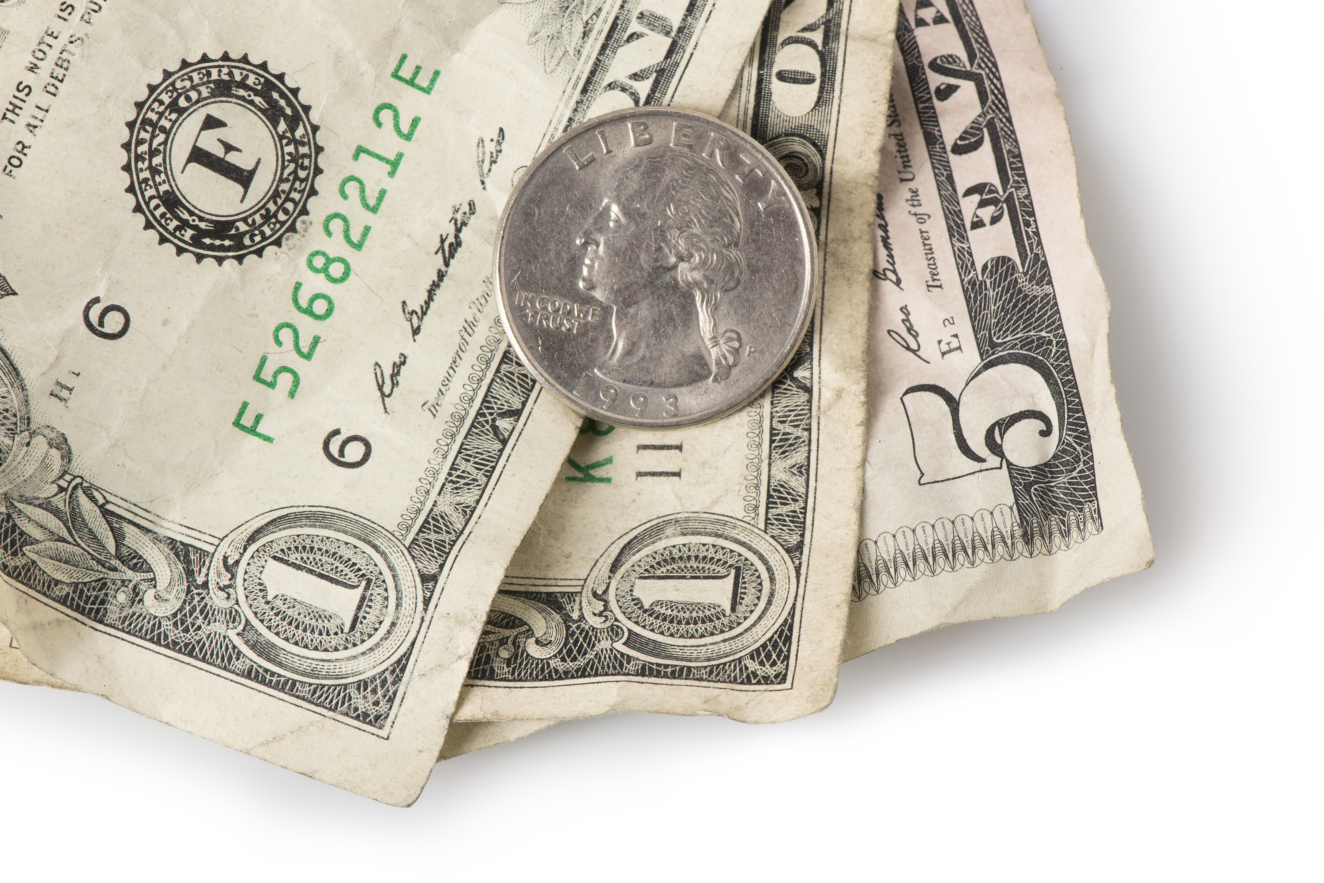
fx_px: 5792
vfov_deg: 8.7
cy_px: 442
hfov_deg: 13.0
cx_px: 662
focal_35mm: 158
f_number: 16
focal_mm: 105
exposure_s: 1/250
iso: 160
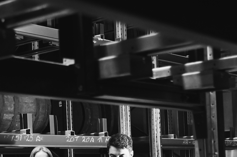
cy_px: 156
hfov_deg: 21.3
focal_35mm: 92
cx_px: -9
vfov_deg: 14.6
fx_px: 605
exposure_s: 1/50
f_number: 4
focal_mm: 44
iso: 4500
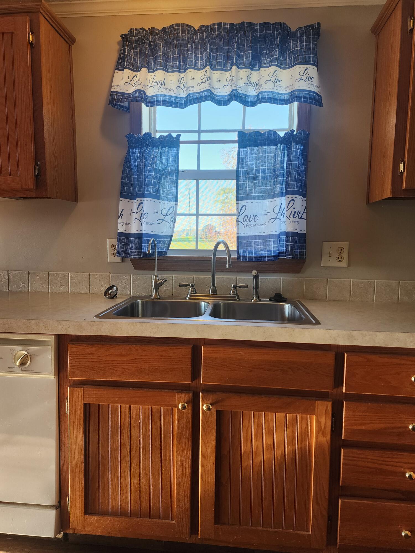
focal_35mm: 23
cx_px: 208
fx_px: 368
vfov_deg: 73.9
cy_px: 276
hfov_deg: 58.9
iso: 125
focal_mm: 6.4
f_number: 1.8
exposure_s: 1/182
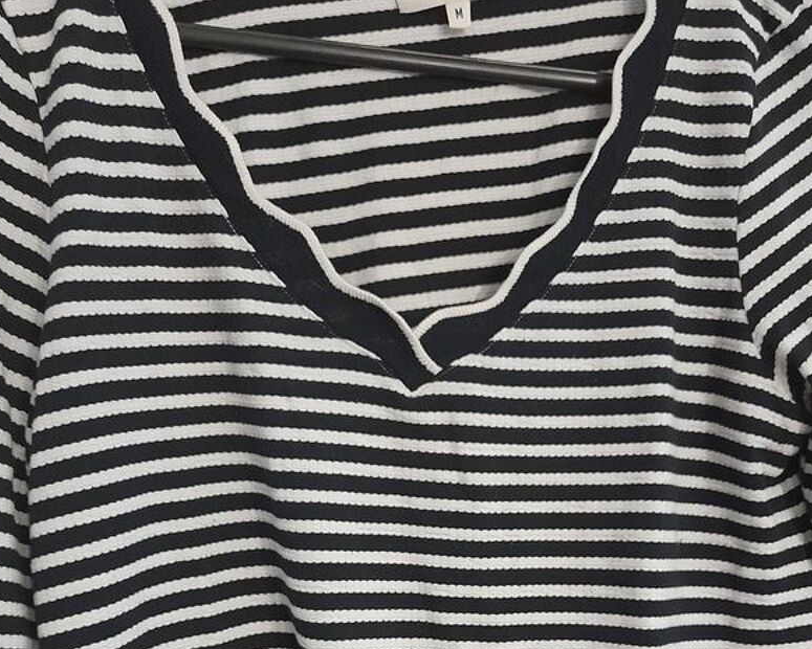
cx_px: 441
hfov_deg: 43.8
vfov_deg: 34.2
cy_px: 554
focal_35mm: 42
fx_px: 1009
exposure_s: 1/25
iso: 640
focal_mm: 4.6
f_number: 2
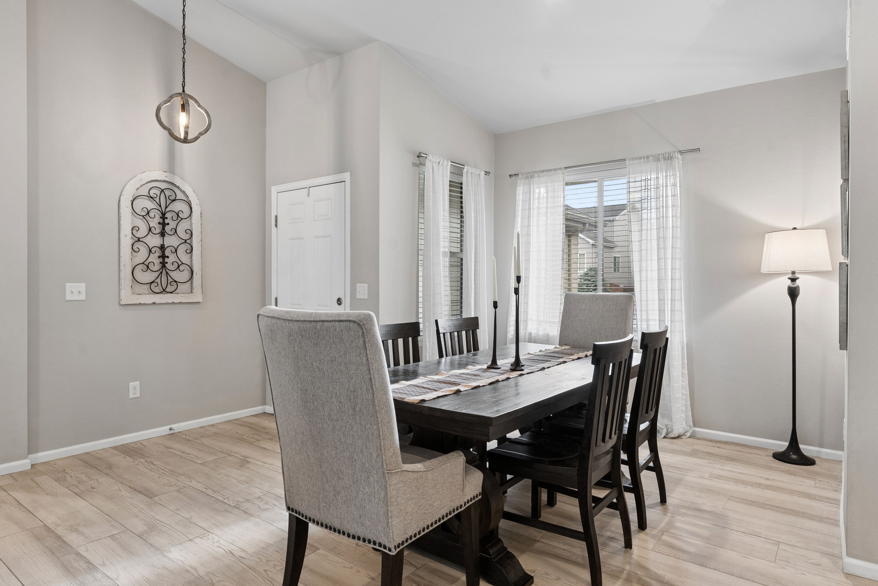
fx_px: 512
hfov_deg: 81.2
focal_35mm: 21
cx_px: 439
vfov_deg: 59.6
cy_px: 293
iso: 800
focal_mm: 21
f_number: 8
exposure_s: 1/30
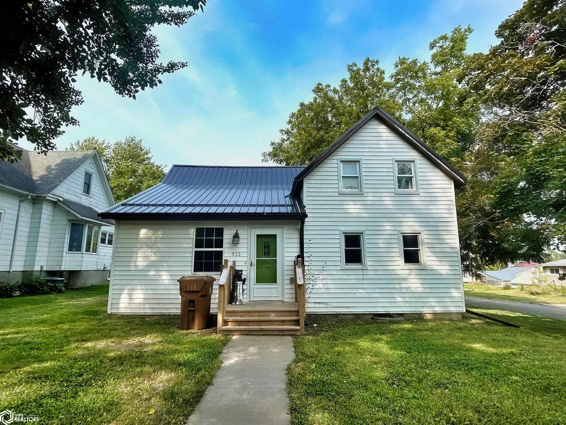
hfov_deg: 87.8
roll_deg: +0.8
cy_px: 212
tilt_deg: +9.5
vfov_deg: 71.6
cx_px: 283
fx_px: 294
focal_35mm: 18
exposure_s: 1/649
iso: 32
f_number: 2.4
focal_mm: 1.54
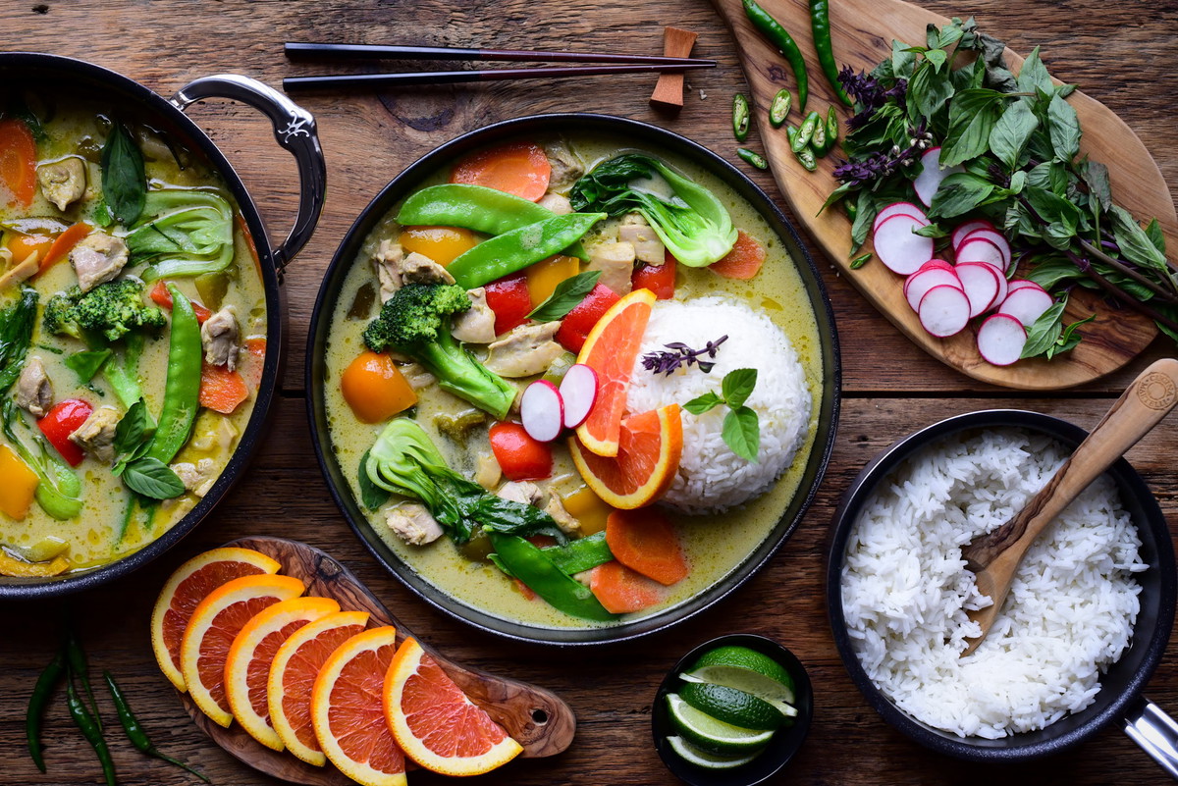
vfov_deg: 27.0
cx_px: 589
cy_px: 393
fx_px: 1637
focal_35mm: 50
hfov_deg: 39.6
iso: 1000
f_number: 6.3
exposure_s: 1/50
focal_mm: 50
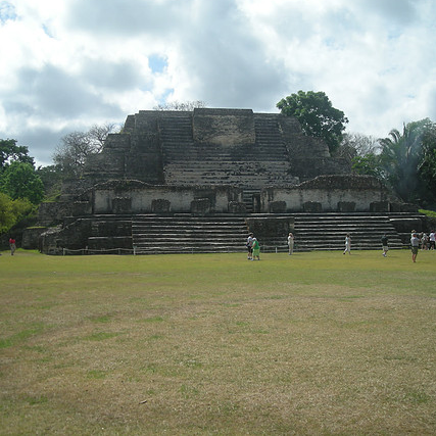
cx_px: 214
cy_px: 215
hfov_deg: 40.0
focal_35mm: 42
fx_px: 598
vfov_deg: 40.0
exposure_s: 1/393
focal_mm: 5.7
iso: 50
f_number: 5.7
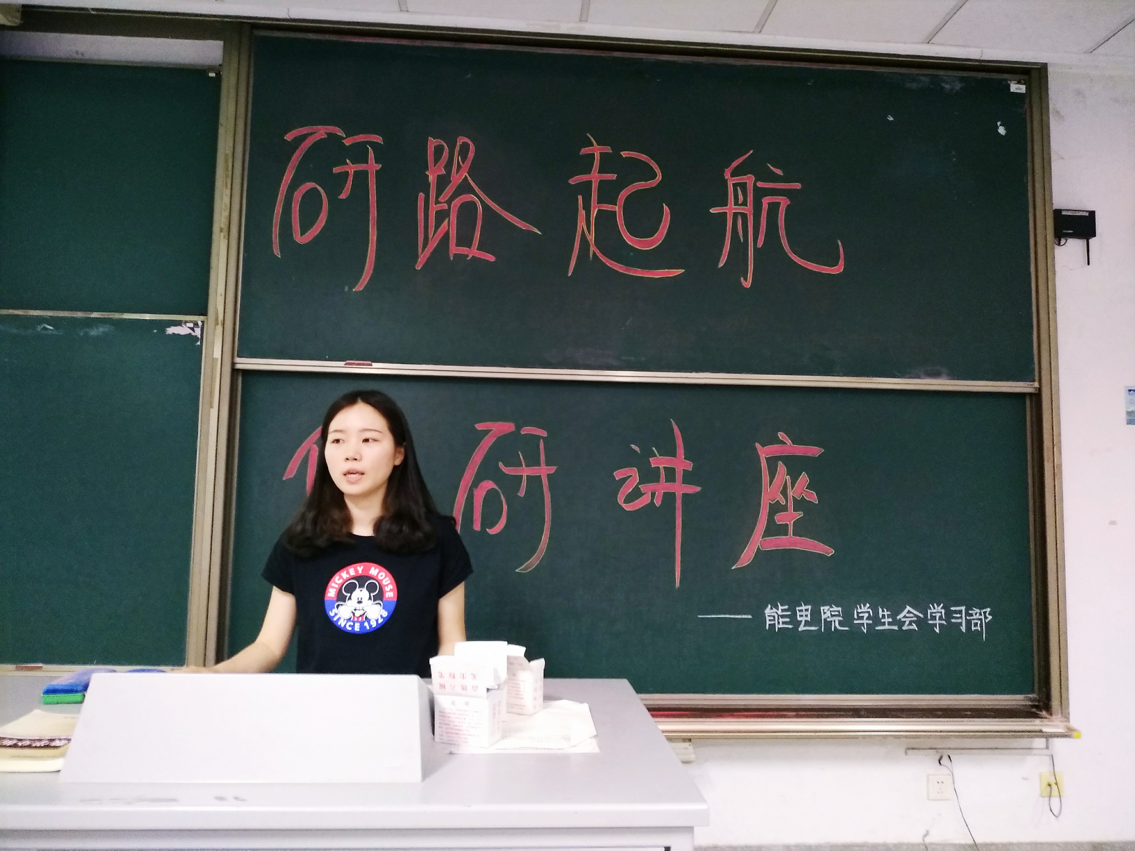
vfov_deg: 56.8
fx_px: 787
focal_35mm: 24
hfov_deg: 71.6
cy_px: 426
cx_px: 568
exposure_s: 1/25
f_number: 1.9
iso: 871
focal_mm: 3.94
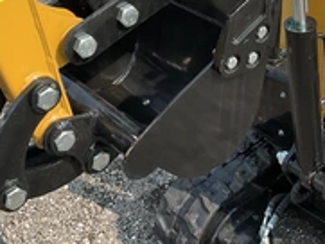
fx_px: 601
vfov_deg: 21.9
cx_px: 180
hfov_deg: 30.2
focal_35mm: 64
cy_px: -13
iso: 25
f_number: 1.8
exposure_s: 1/962
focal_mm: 3
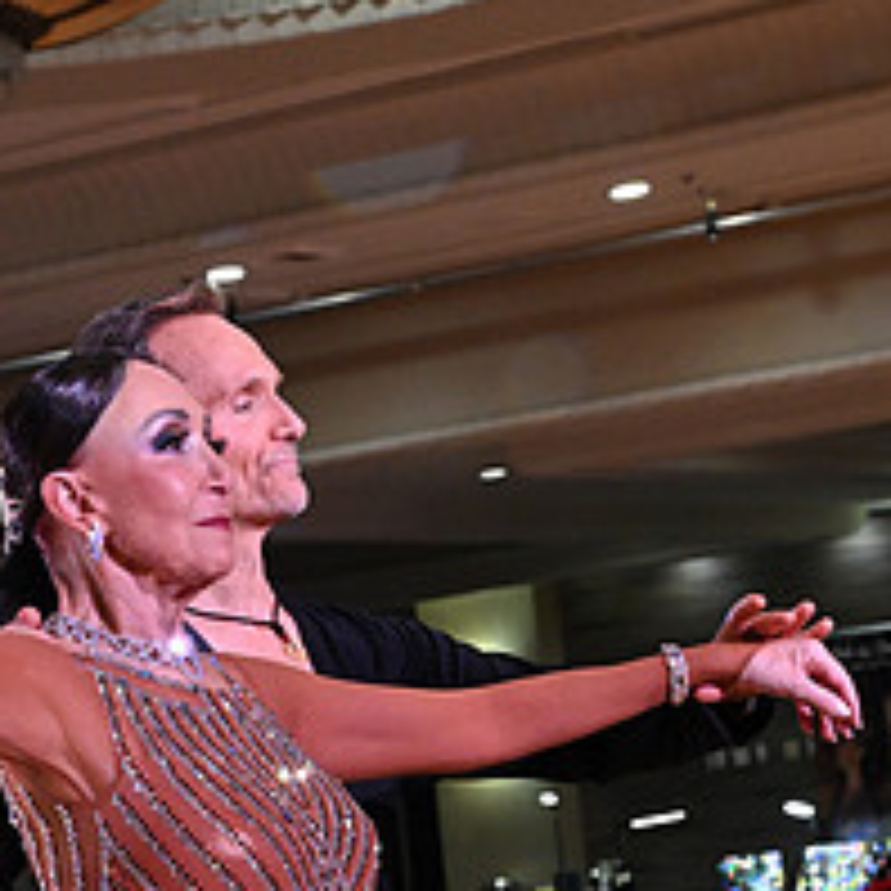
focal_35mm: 154
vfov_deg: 11.1
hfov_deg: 11.3
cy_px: 1152
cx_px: 218
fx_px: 4485
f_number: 7.1
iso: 5000
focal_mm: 62
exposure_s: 1/320
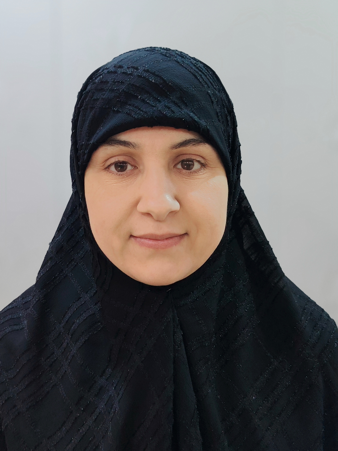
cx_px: 169
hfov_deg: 30.3
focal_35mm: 48
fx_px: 625
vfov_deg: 39.7
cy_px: 226
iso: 1472
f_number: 4
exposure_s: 1/25
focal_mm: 5.25
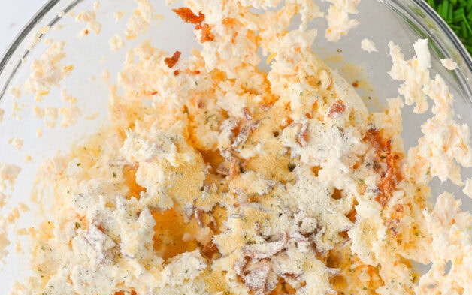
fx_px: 1068
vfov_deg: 15.7
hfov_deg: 24.9
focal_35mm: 83
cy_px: 192
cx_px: 244
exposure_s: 1/80
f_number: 5
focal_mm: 50
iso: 100
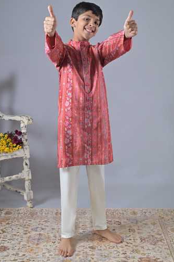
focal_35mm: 48
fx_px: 348
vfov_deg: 41.1
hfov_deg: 28.1
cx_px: 87
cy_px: 128
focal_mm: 46
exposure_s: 1/160
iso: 1000
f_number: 3.2
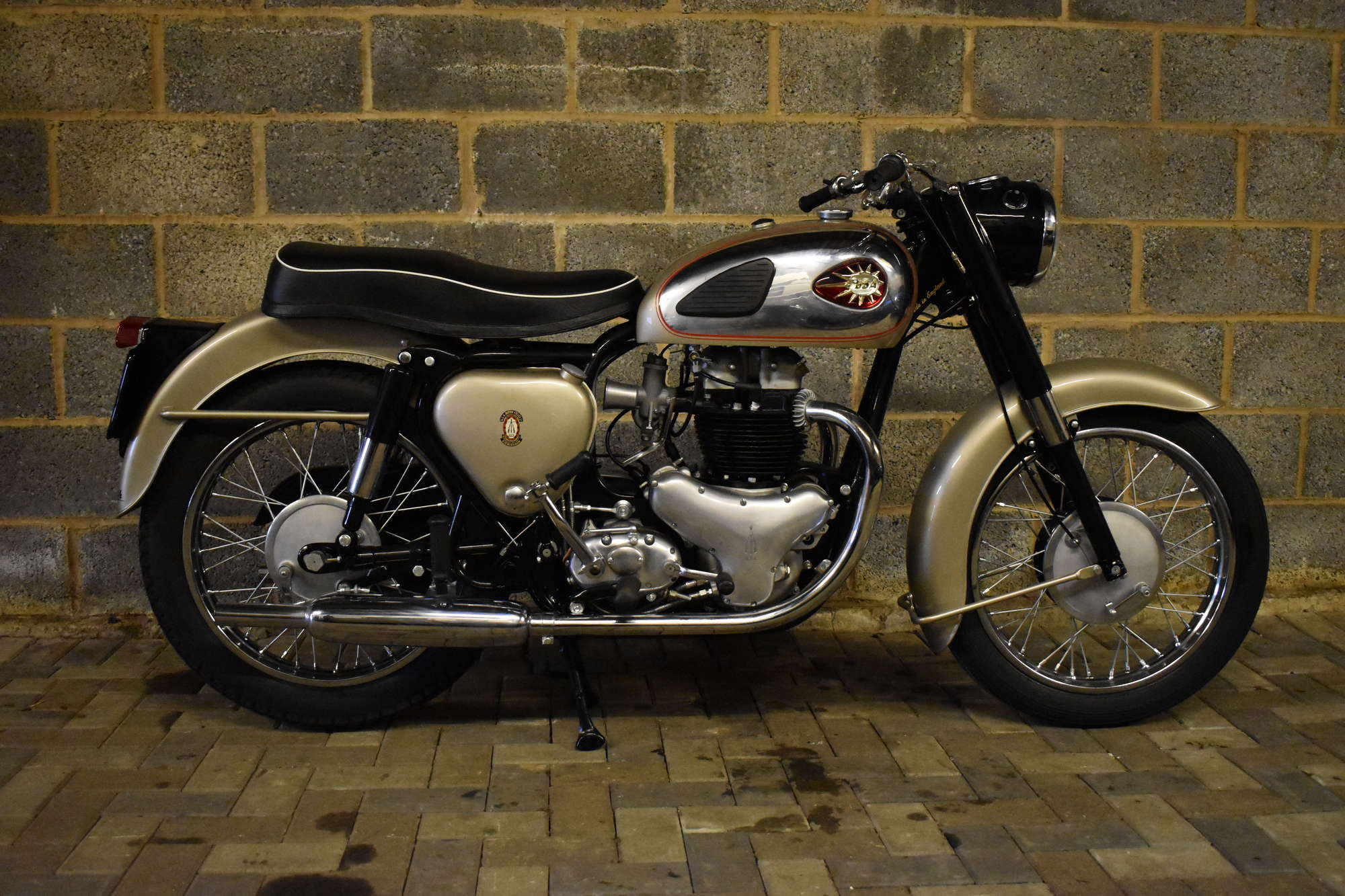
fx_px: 1345
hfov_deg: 53.1
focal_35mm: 36
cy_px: 448
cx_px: 672
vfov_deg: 36.9
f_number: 3.8
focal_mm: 24
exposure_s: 1/125
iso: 6400
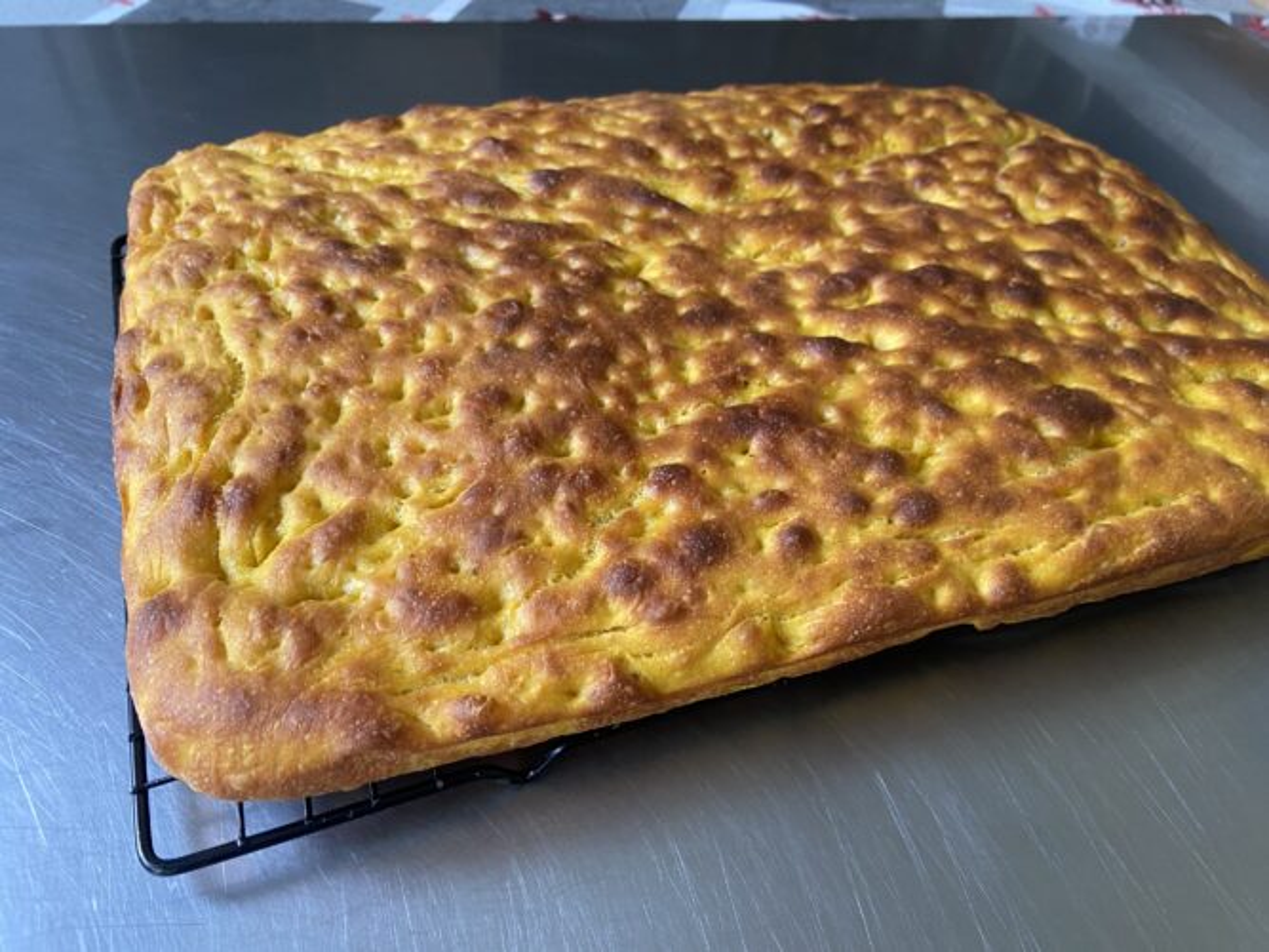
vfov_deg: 53.0
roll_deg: -7.6
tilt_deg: -44.2
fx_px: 953
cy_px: 476
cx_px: 634
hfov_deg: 67.3
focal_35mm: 26
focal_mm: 4.25
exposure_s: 1/72
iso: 125
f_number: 1.8
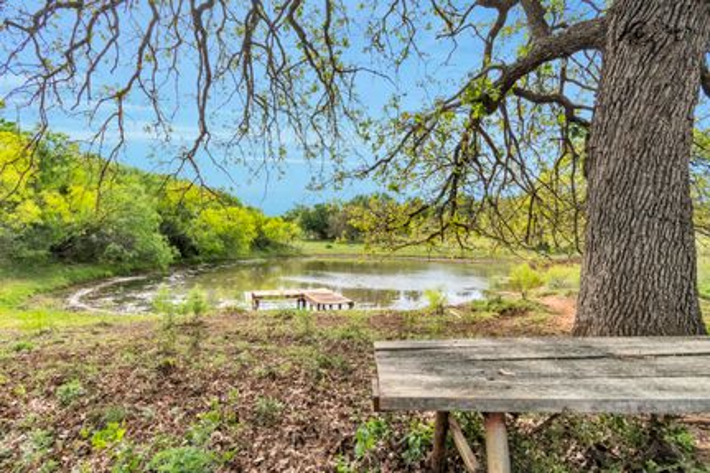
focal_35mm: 18
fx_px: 355
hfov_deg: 90.0
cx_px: 355
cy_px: 236
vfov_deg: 67.3
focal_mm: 12
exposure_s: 1/8000
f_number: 5.6
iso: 1250
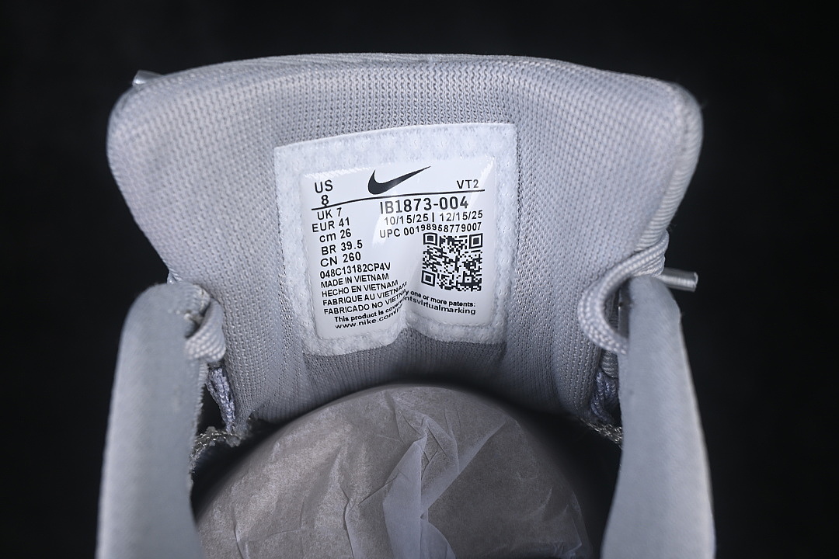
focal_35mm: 75
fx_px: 1748
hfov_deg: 27.0
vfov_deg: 18.2
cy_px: 280
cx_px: 420
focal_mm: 50
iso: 160
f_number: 8
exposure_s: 1/80
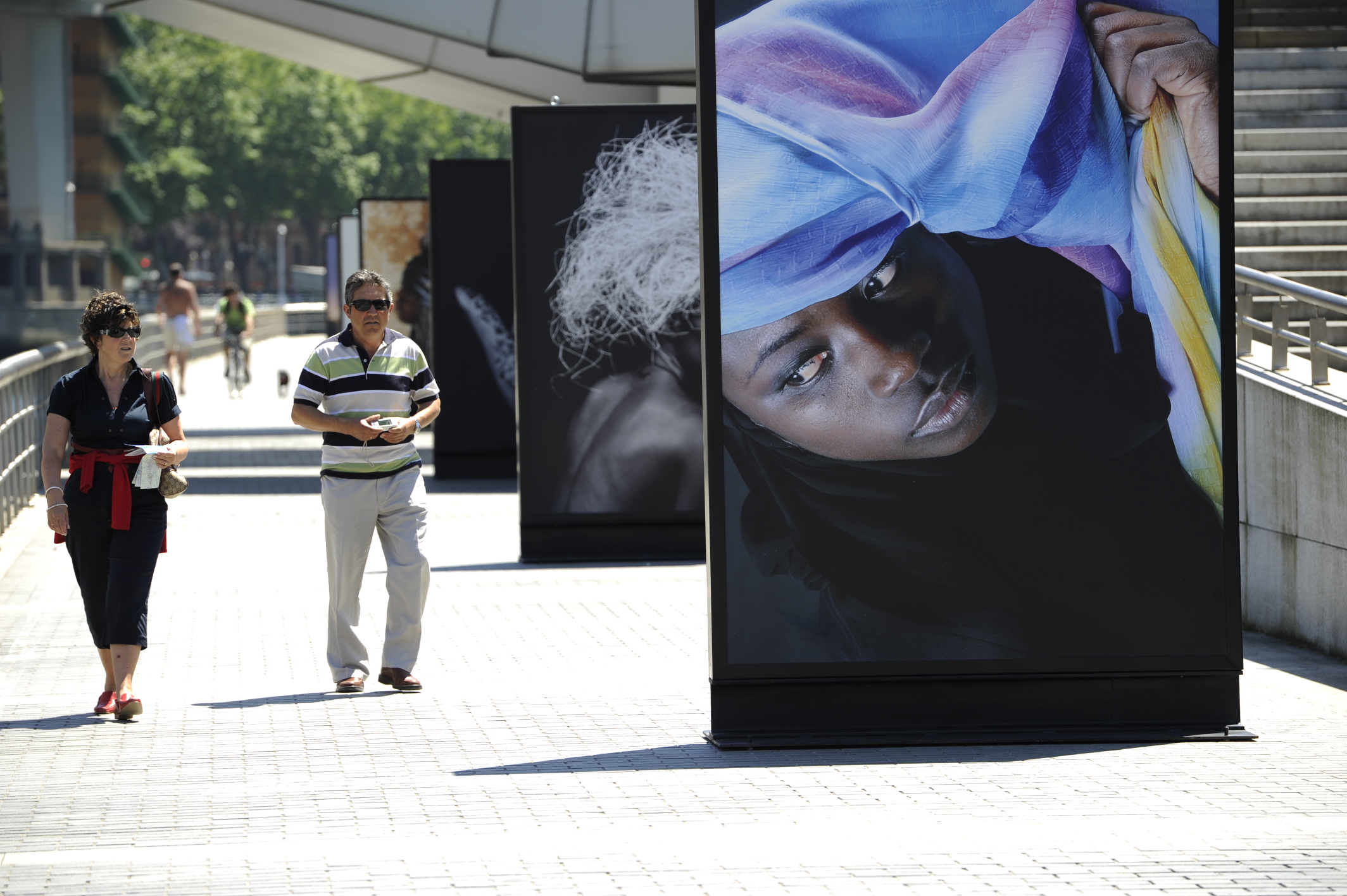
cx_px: 674
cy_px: 448
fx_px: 6918
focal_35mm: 185
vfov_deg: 7.4
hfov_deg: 11.1
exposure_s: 1/250
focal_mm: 185
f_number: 5.6
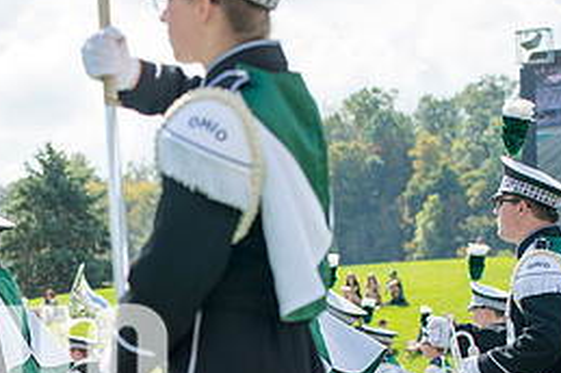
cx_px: 4
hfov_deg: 12.9
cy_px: 406
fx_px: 2443
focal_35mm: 157
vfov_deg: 8.7
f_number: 4.5
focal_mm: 70
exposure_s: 1/1000
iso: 200
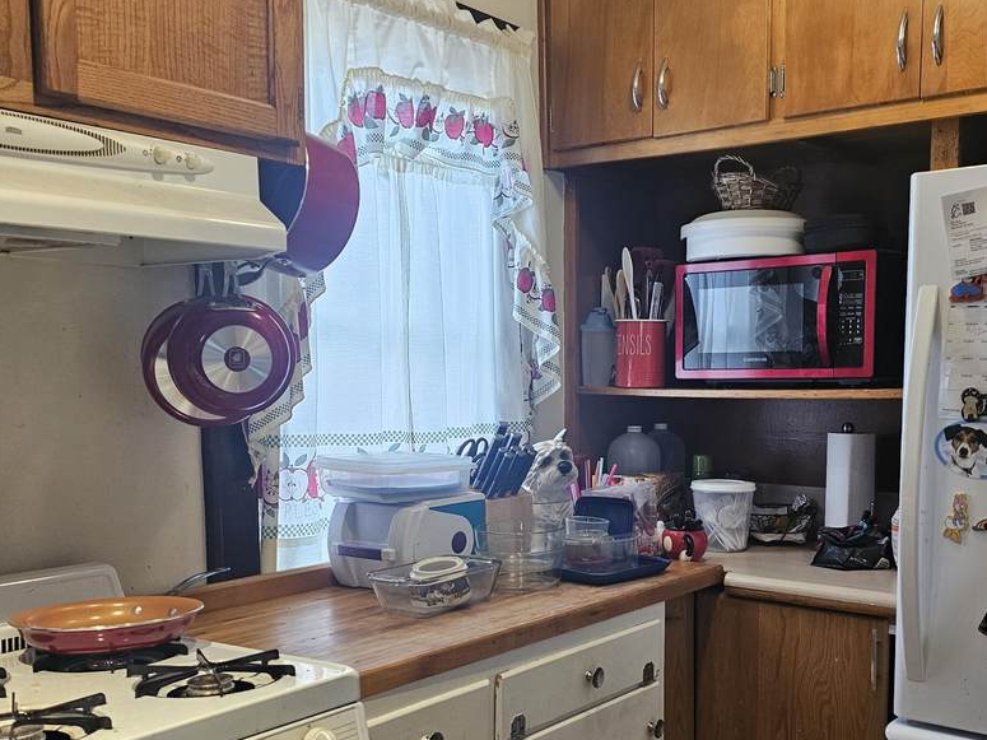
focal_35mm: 38
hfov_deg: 48.7
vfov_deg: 37.4
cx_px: 592
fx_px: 1083
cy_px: 485
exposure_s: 1/120
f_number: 1.7
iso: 200
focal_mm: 6.3
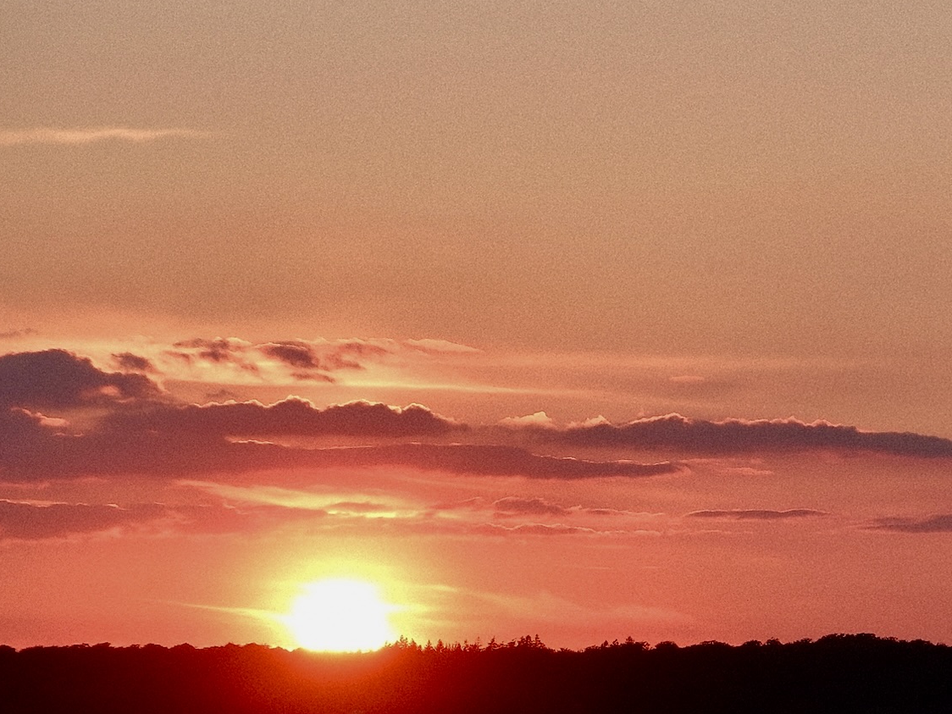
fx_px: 8856
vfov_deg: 4.6
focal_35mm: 322
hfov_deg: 6.1
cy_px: 1020
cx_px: 1564
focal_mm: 65.2
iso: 125
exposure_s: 1/200
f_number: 5.6
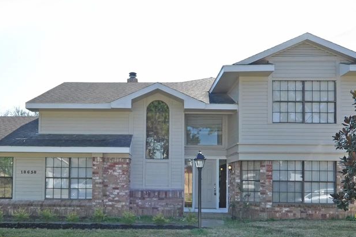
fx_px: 296
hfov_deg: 61.3
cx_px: 138
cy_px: 182
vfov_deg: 42.0
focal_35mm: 30
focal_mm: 12
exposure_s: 1/200
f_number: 10
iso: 200
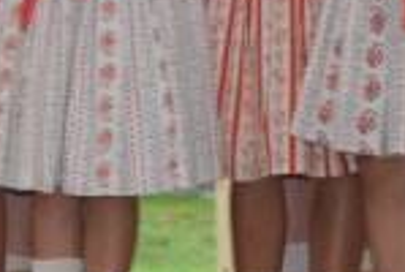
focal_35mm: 506
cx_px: -152
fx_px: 5704
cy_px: -84
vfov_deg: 2.7
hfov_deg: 4.1
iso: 2500
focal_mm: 70
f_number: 5.3
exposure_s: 1/60
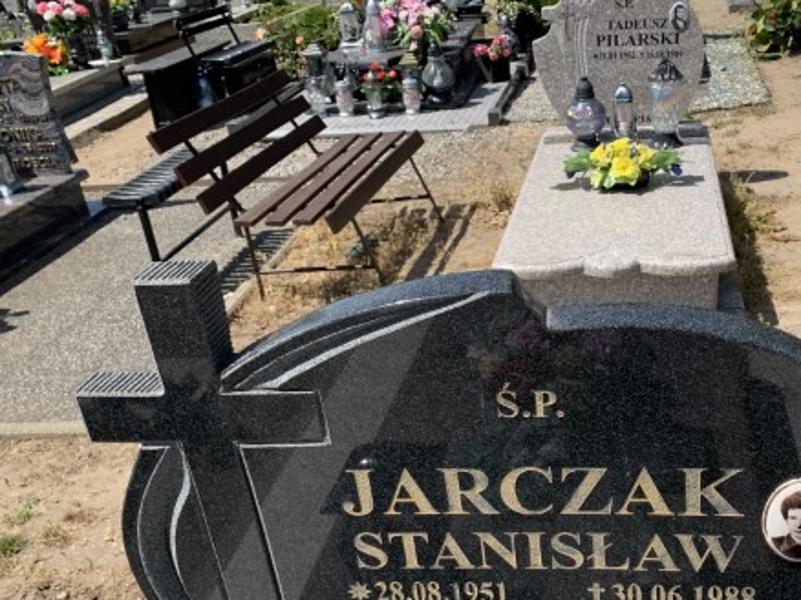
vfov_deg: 37.5
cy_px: 370
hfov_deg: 48.1
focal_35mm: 38
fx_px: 879
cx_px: 541
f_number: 1.8
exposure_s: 1/1992
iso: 25
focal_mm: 4.25
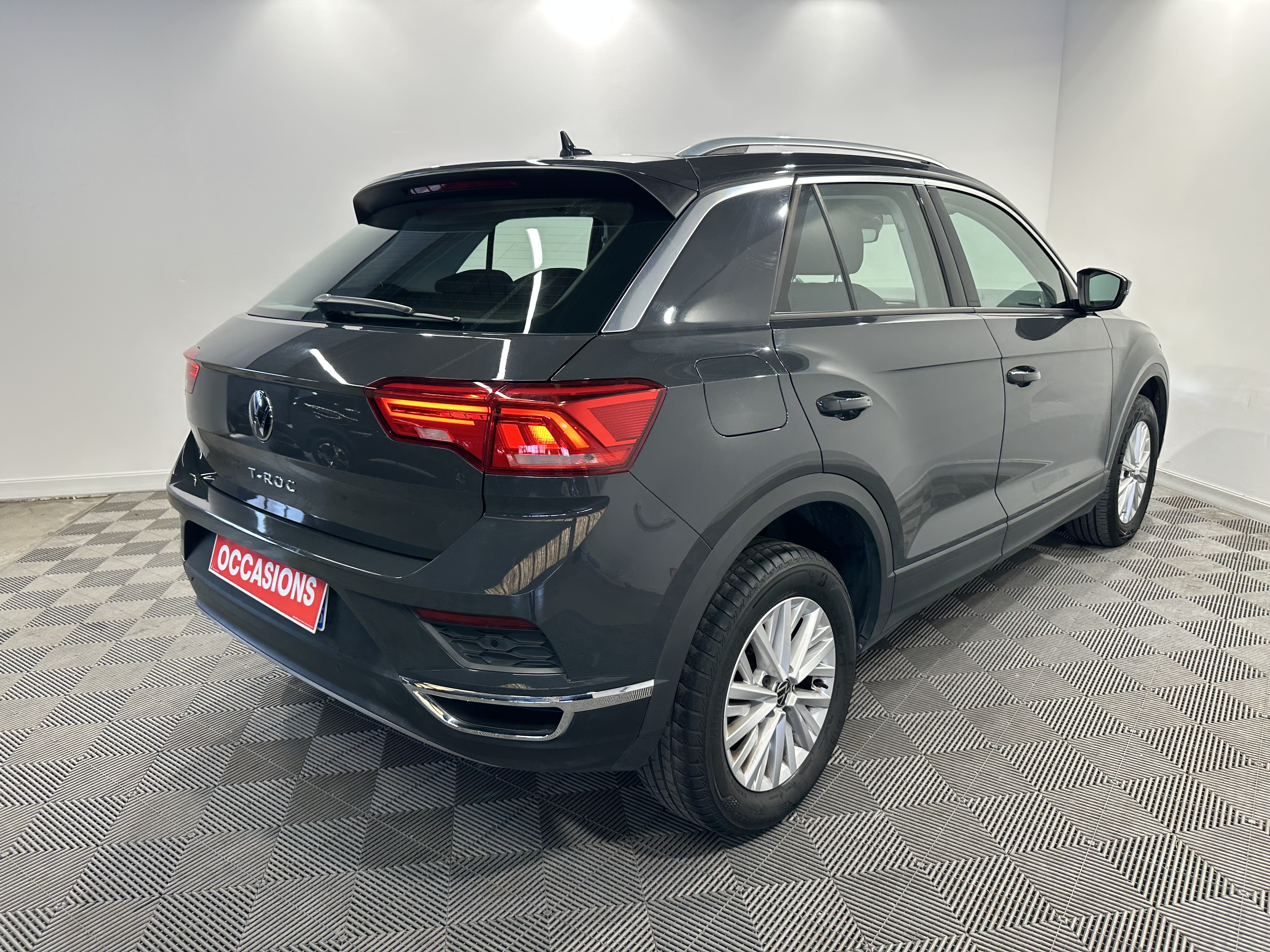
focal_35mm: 24
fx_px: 881
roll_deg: +1.5
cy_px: 476
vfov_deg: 56.8
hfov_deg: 71.6
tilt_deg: -13.7
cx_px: 635
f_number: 1.78
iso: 100
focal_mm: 6.86
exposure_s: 1/100
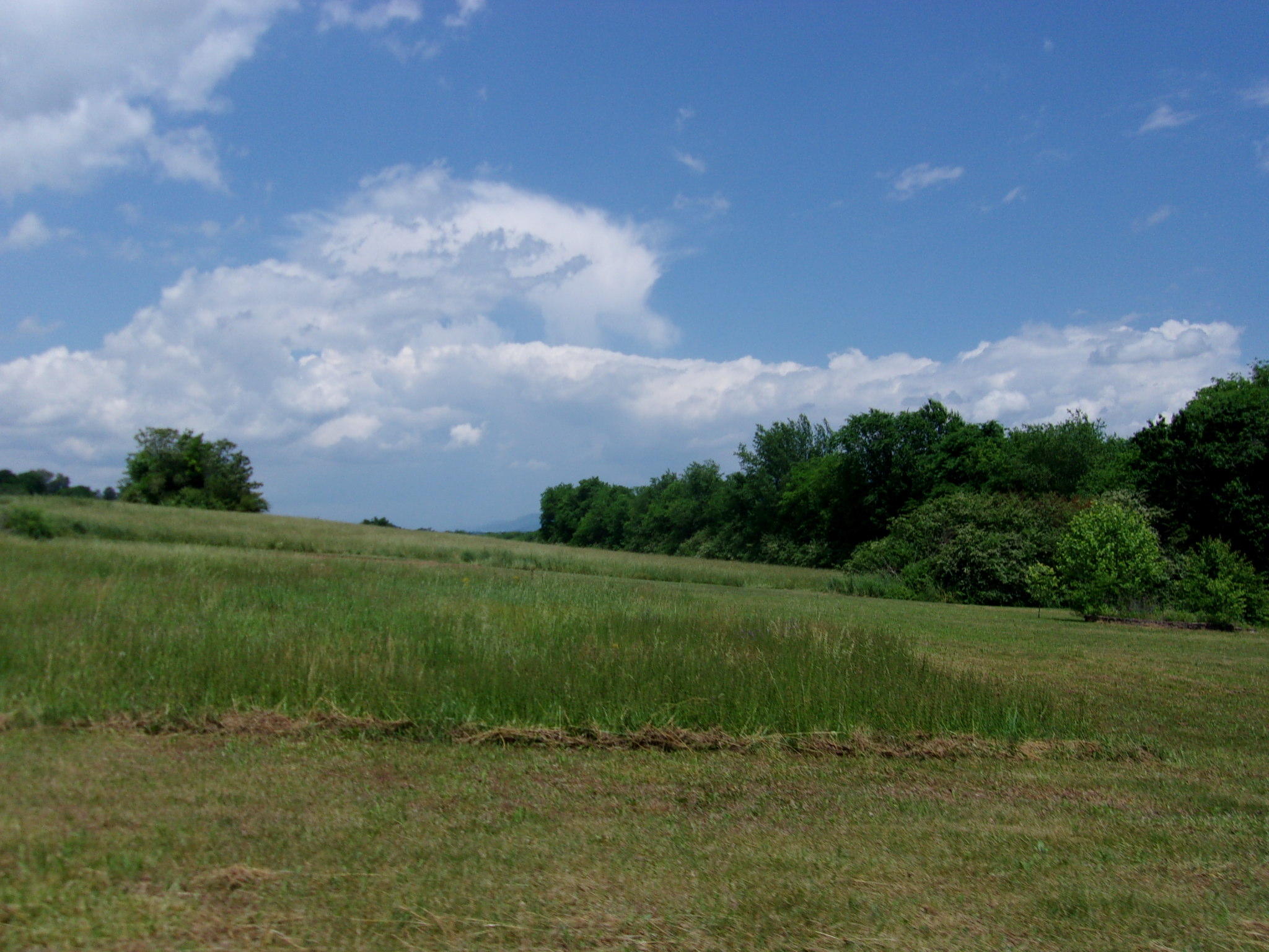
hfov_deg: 54.0
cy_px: 476
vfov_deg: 41.8
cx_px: 634
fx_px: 1246
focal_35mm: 34
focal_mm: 6.1
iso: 80
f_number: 11.6
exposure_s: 1/170
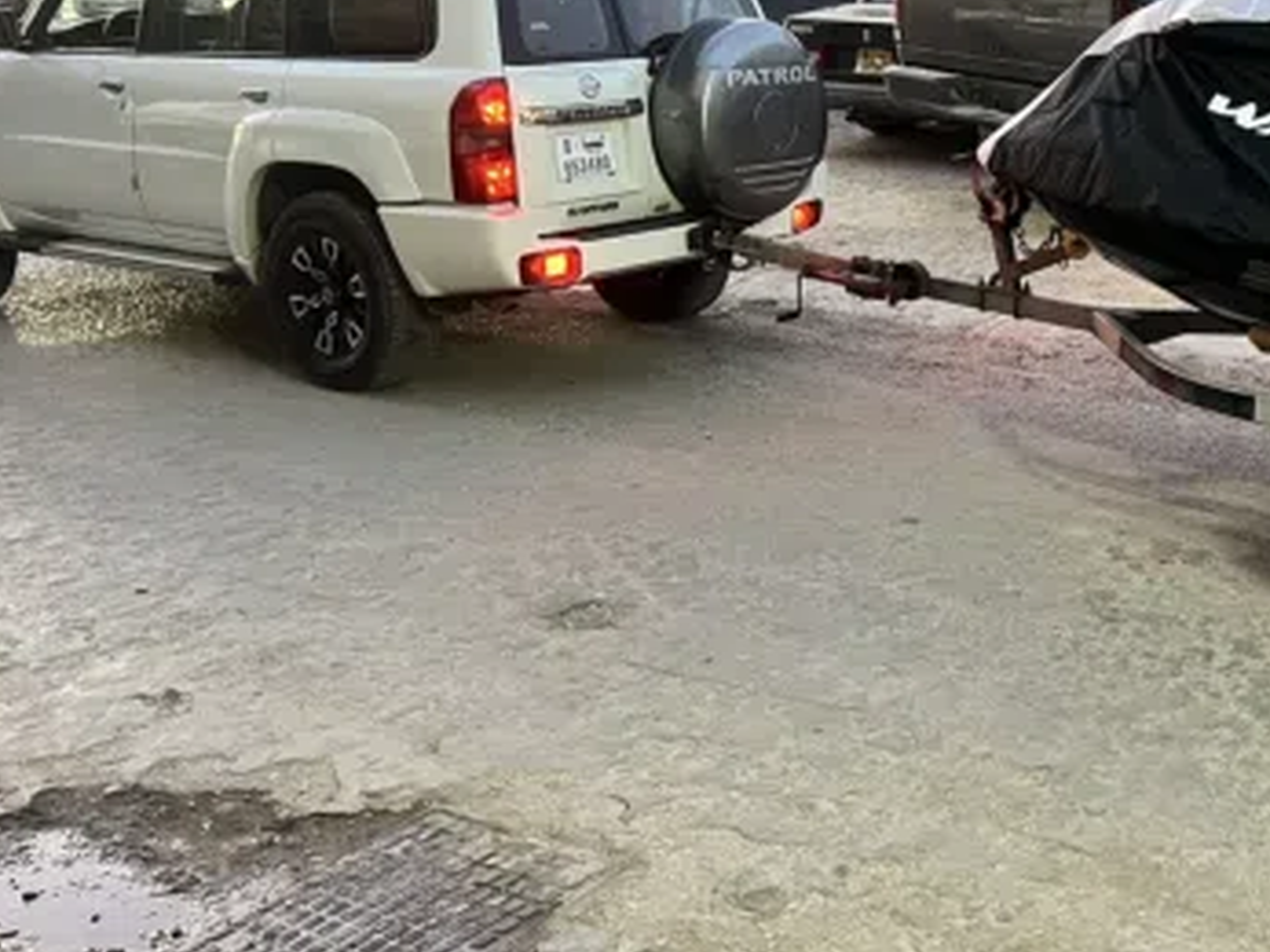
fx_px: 1760
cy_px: 373
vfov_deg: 30.2
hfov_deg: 38.0
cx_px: 1043
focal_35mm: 48
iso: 400
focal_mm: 5.7
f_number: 1.5
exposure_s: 1/33
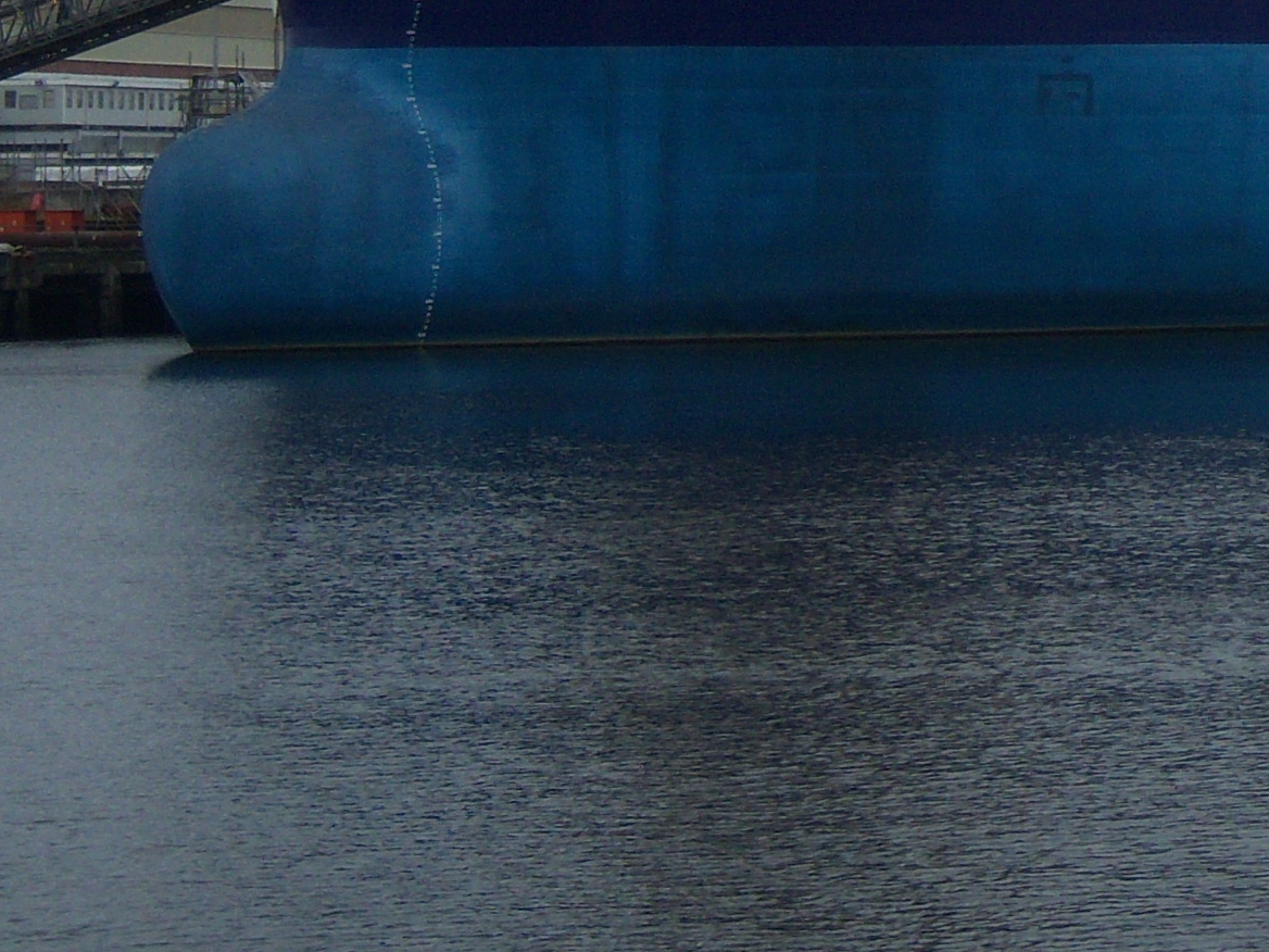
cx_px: 1718
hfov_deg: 12.5
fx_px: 5609
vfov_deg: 9.5
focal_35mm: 153
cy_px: -235
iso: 80
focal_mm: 10.3
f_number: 3.4
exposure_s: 1/800
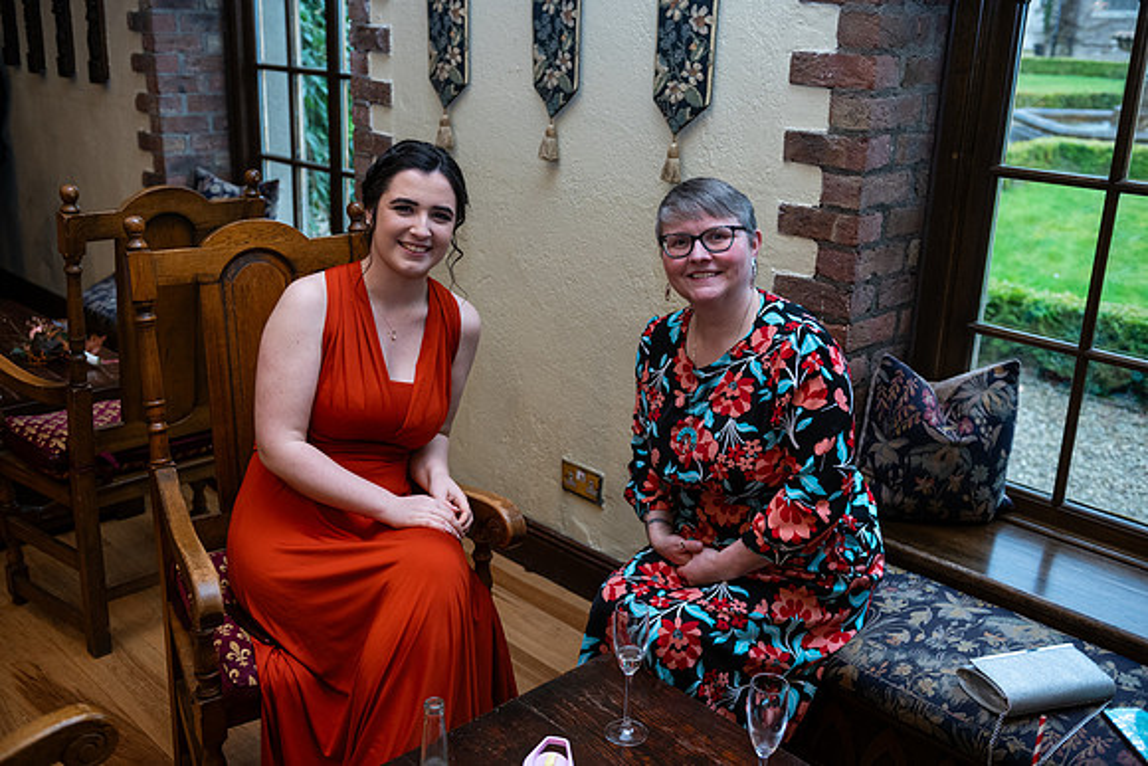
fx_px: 1148
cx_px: 574
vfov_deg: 36.9
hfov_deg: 53.1
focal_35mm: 36
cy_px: 383
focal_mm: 36
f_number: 3.5
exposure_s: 1/160
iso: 640
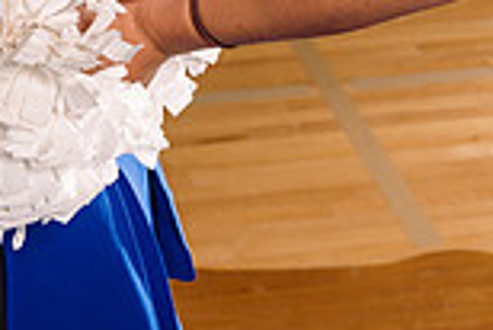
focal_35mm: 140
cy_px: -381
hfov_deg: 14.6
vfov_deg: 9.1
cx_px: 189
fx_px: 1919
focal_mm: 48
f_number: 8
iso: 250
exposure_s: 1/250
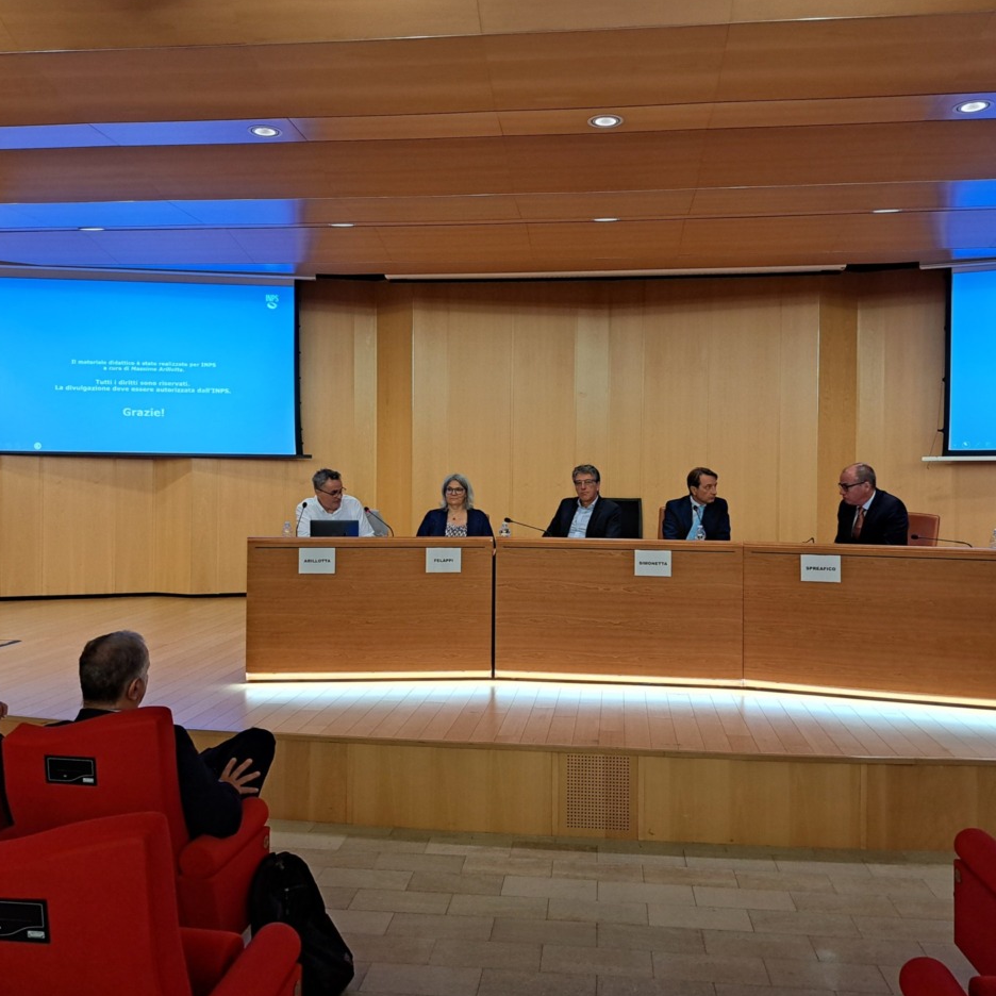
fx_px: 944
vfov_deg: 55.6
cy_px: 496
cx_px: 502
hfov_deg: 55.6
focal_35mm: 29
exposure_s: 1/50
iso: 125
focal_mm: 5.23
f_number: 1.8
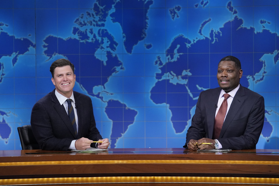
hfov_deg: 17.5
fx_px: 907
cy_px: 93
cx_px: 140
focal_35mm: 117
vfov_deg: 11.7
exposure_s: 1/320
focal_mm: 117
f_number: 4
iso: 5000
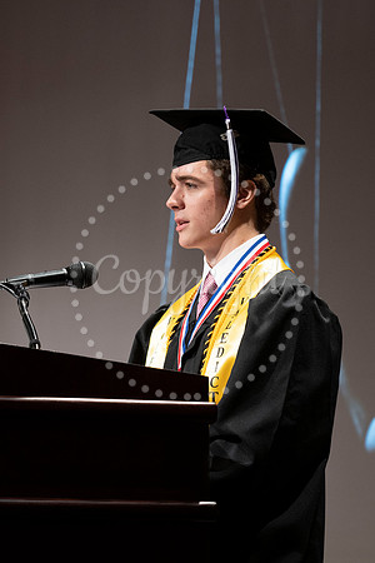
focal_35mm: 213
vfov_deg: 9.7
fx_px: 3323
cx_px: 35
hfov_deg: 6.4
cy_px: 333
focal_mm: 120
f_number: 4
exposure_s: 1/80
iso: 1000
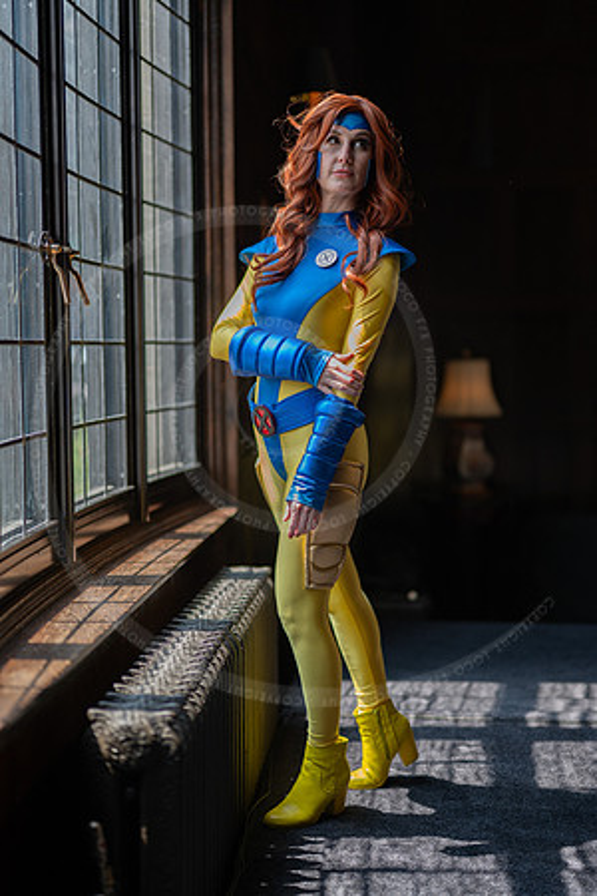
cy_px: 448
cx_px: 298
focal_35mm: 50
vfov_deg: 39.6
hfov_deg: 27.0
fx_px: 1244
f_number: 1.2
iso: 125
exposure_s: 1/800
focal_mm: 50
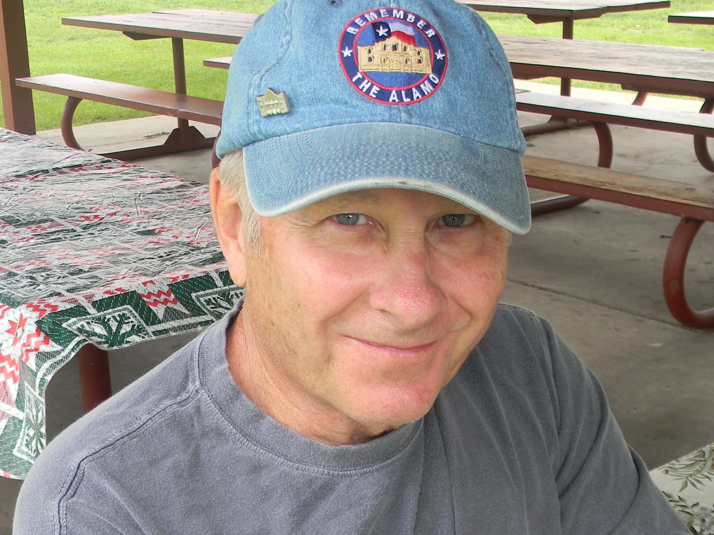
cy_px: 395
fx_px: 1238
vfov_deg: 24.2
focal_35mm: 60
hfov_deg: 32.2
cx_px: 347
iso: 80
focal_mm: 6.4
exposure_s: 1/71
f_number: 3.7
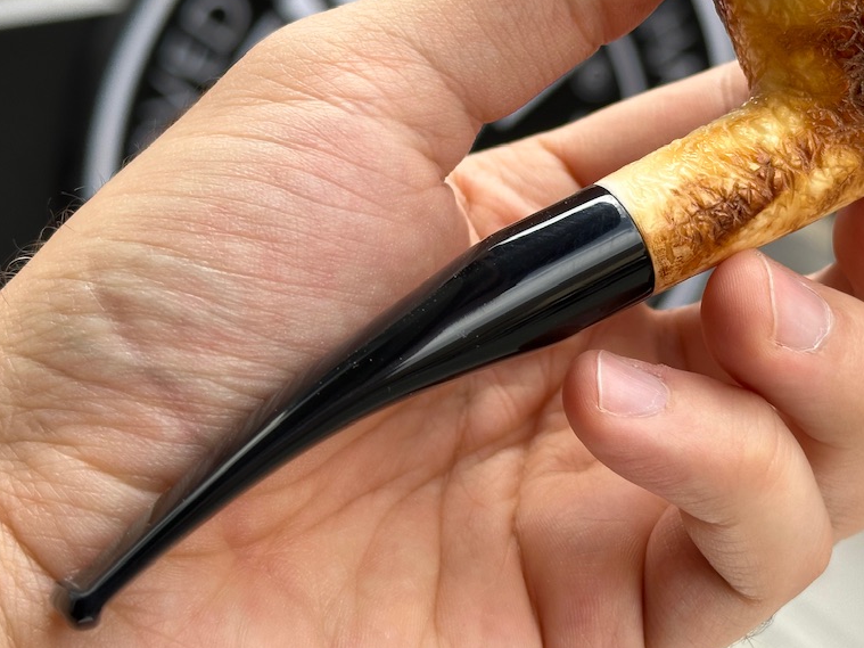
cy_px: 188
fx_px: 2021
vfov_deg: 18.1
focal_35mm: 81
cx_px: 575
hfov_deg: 24.0
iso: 64
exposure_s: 1/894
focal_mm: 6.86
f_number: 1.78
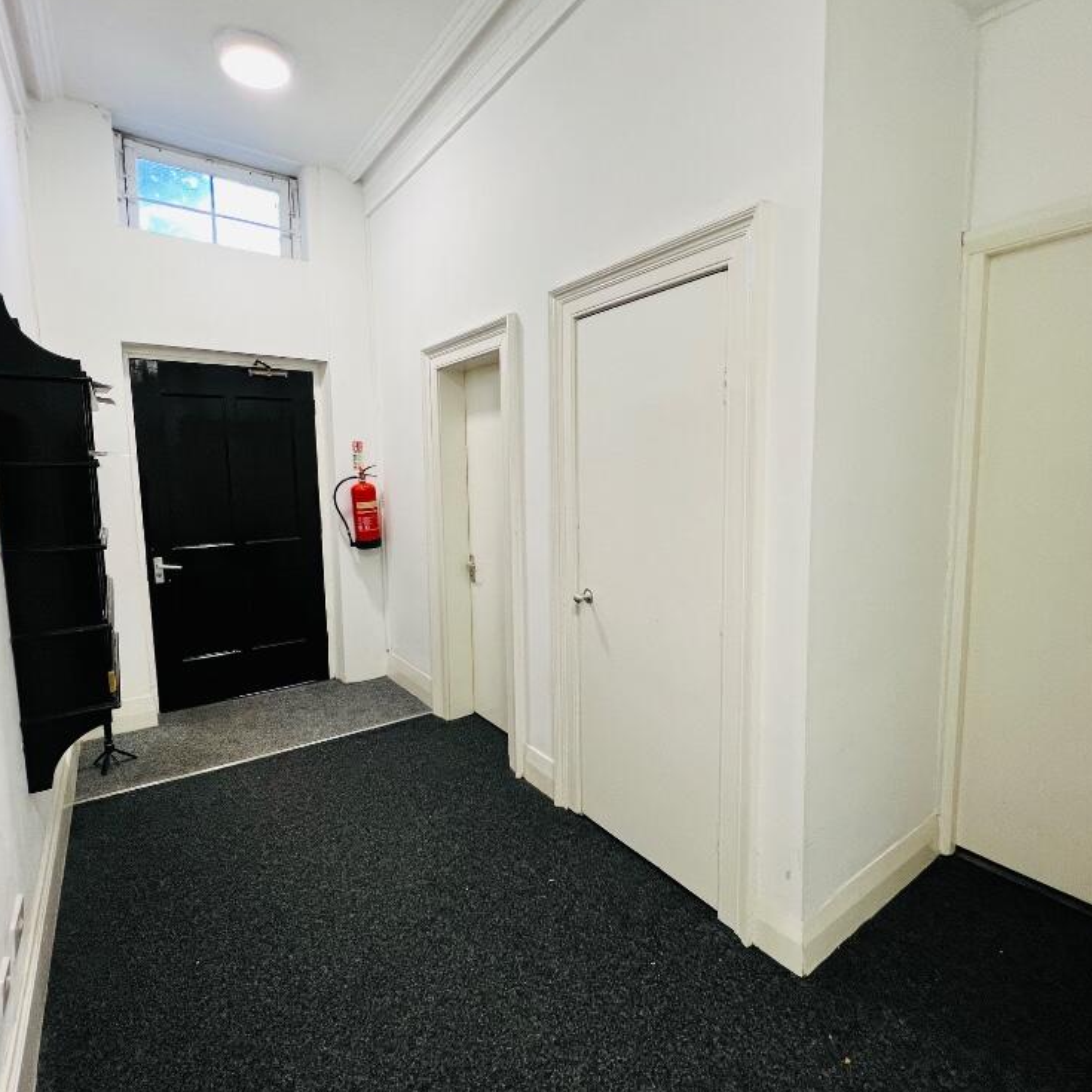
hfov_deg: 87.4
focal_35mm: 16
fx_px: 571
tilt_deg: -6.1
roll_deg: +0.9
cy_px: 529
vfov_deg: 87.4
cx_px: 539
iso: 125
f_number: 1.8
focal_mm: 1.57
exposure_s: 1/50
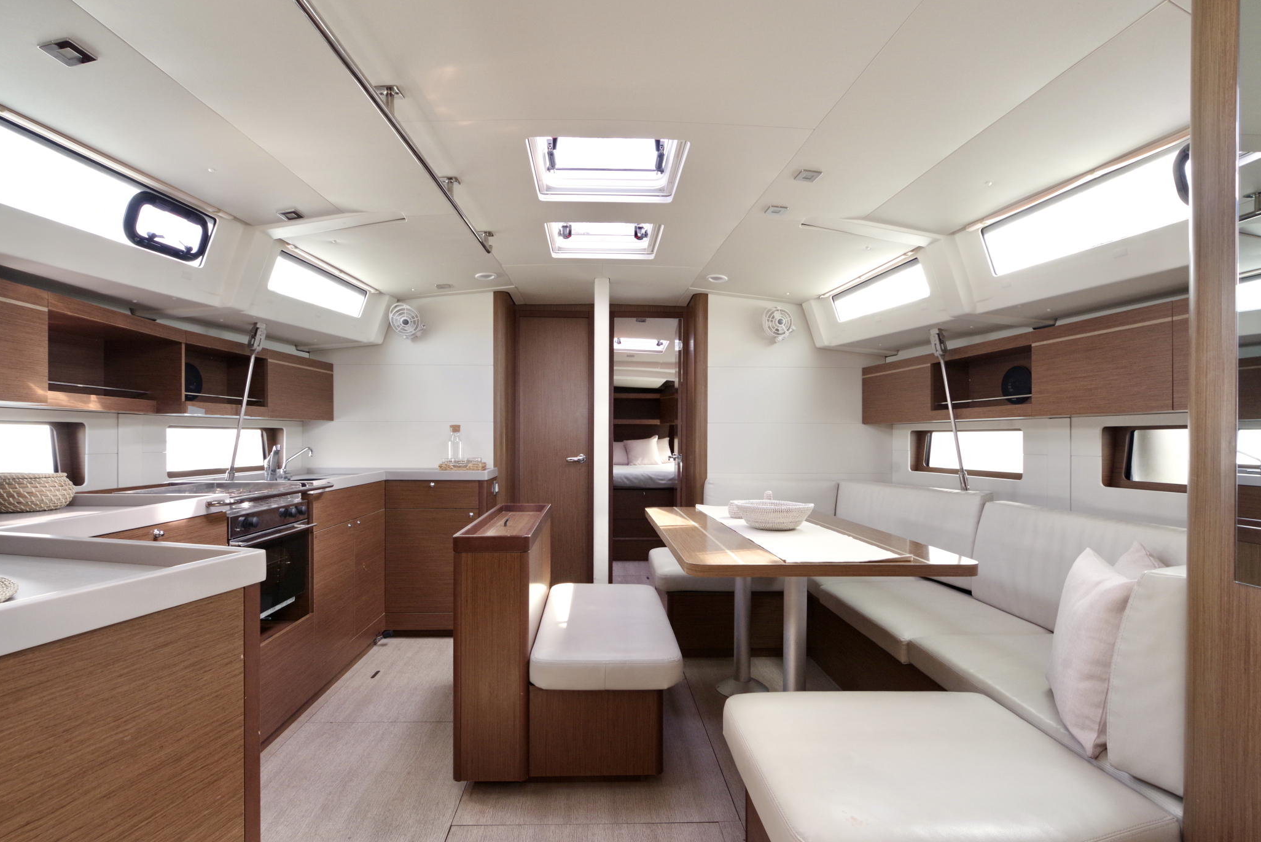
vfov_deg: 73.7
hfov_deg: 96.7
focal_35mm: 16
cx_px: 611
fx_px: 561
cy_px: 446
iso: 1600
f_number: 10
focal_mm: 15
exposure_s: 1/30
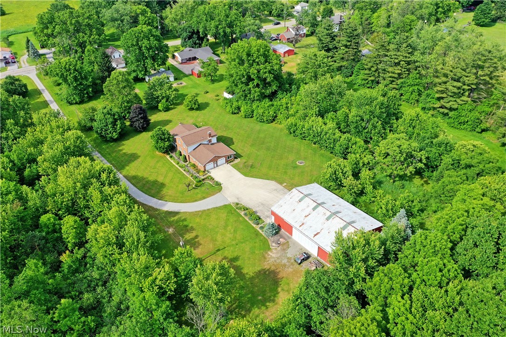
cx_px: 253
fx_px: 394
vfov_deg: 46.4
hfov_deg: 65.5
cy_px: 168
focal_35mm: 28
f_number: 5
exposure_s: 1/240
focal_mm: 10.26
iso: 100
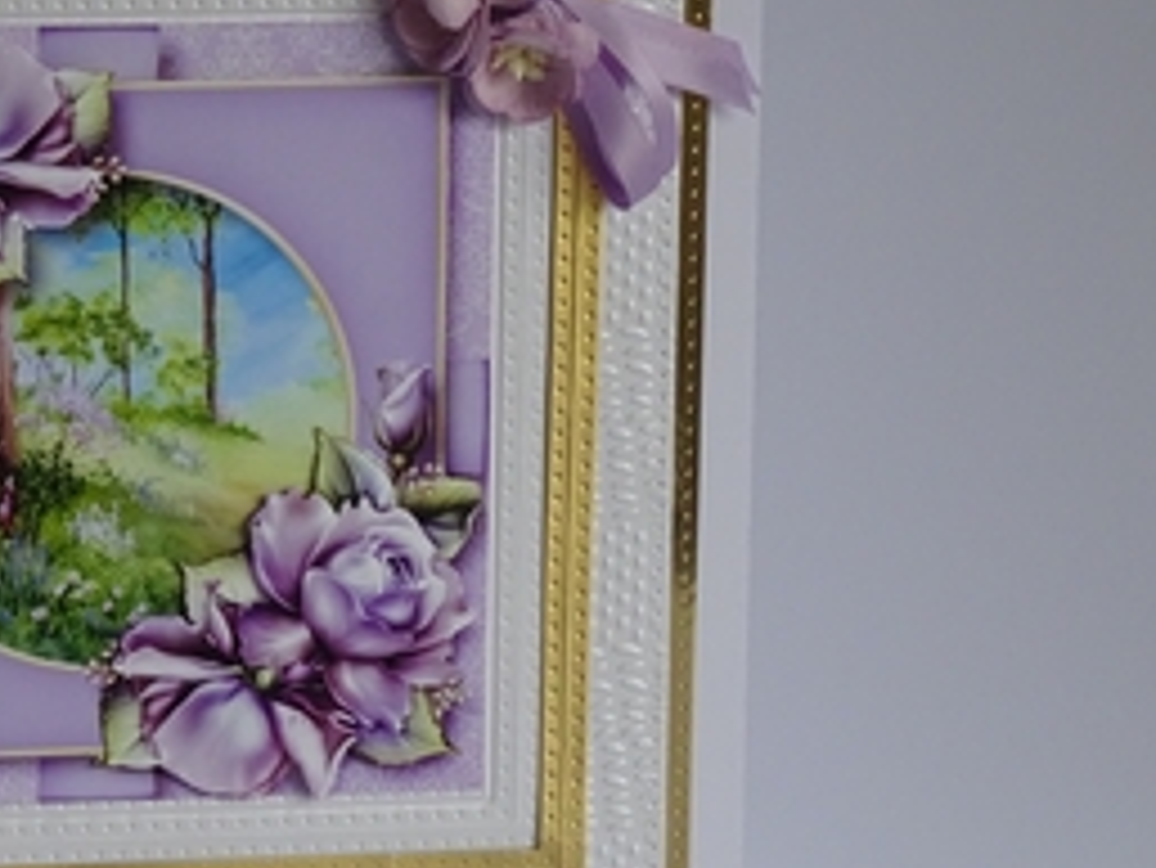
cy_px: 407
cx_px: 198
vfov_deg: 10.6
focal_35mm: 140
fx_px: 4677
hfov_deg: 14.0
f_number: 5
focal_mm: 13.69
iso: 320
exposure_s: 1/80
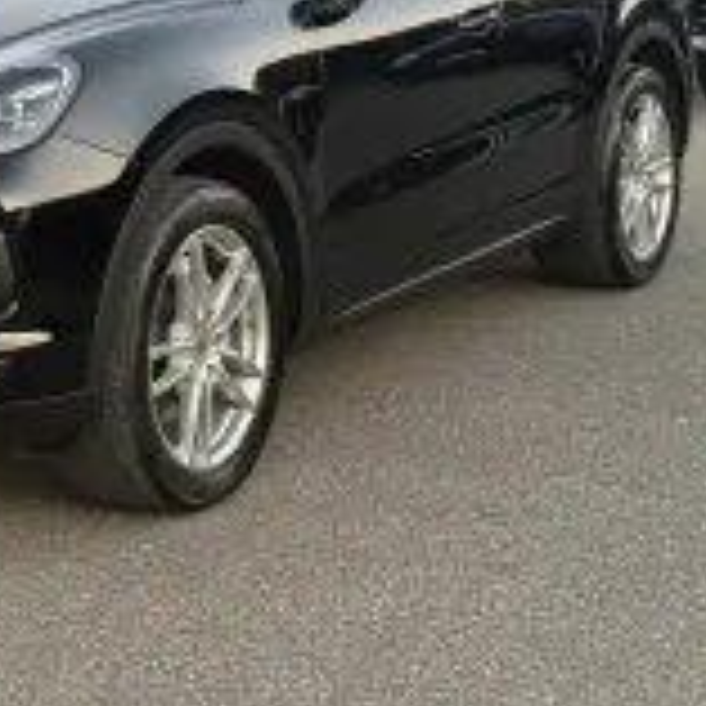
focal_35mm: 97
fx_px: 2238
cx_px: 94
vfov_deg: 17.8
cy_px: 130
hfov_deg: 17.7
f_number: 1.78
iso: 320
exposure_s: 1/37
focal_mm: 6.76
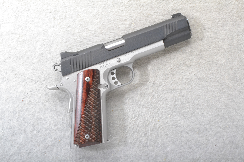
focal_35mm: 52
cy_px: 81
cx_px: 122
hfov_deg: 37.9
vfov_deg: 25.8
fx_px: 356
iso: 3200
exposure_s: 1/160
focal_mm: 35
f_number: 20
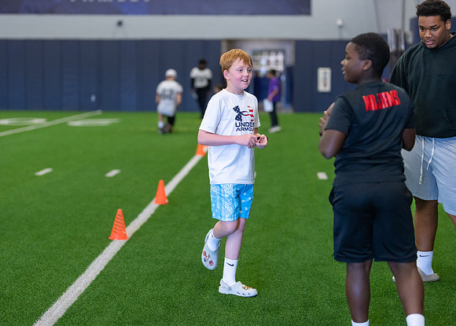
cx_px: 215
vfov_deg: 22.4
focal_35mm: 63
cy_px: 132
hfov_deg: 31.0
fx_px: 822
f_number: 1.2
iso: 1600
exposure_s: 1/1000
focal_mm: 50
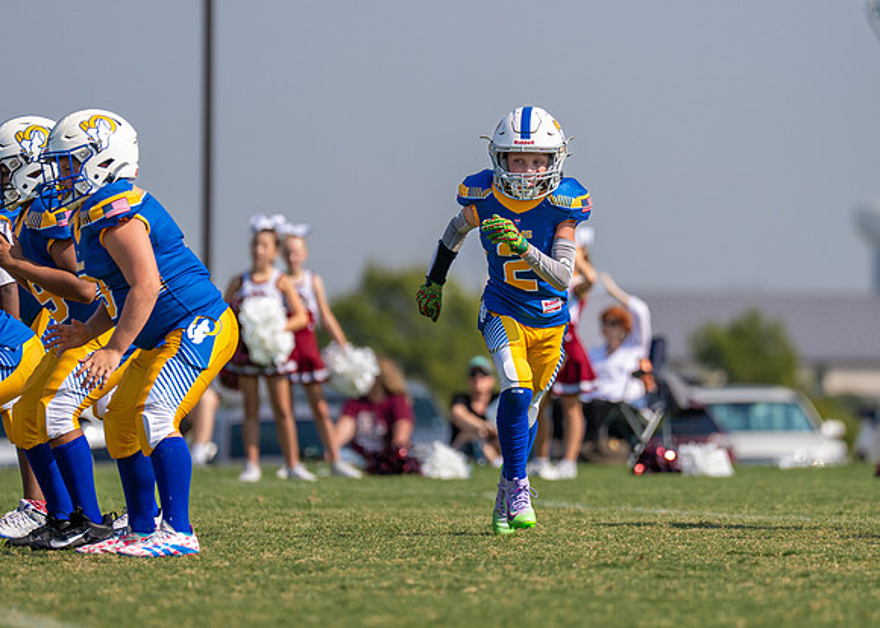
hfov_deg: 5.2
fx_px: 9693
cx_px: 499
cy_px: 275
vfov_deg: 3.7
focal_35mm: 388
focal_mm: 200
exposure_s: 1/4000
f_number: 2.8
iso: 160
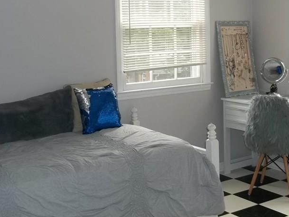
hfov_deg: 35.5
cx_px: 159
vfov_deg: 26.8
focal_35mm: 54
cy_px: 65
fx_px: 451
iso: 80
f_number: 2.9
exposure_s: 1/40
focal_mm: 5.7
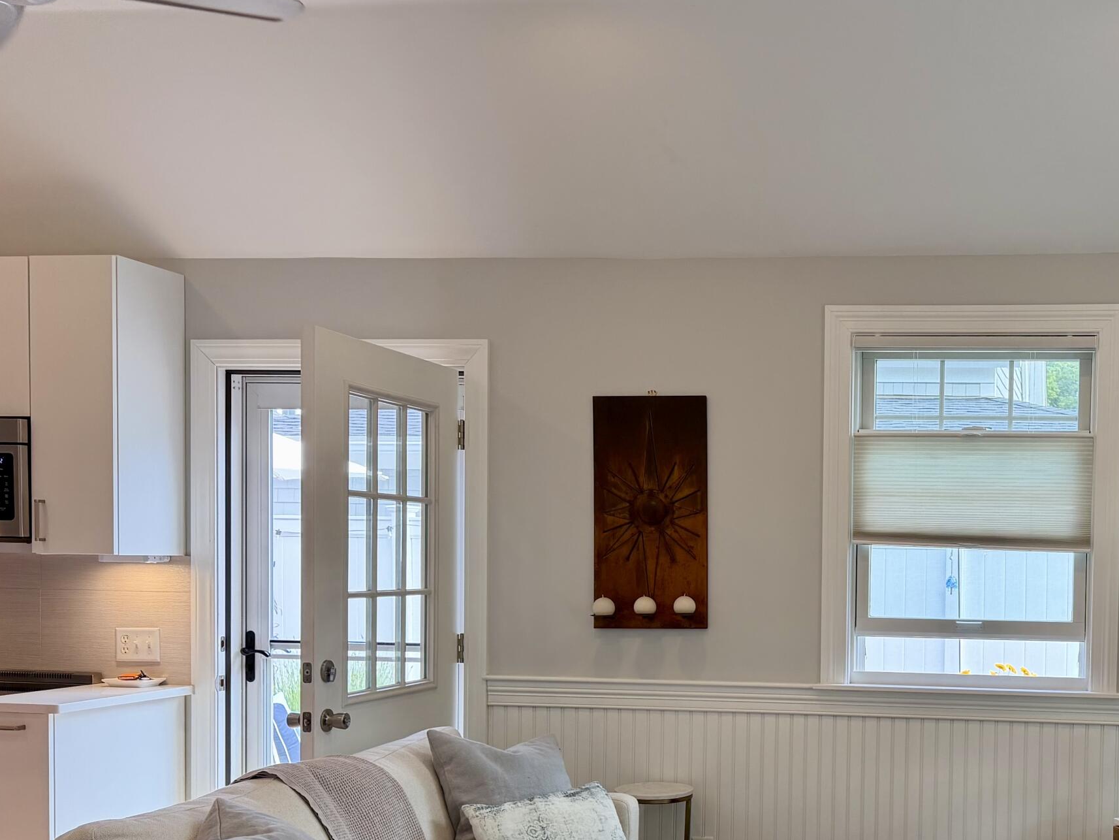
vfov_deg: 33.8
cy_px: 615
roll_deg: -1.4
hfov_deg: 42.2
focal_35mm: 42
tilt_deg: -3.0
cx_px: 943
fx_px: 1358
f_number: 1.78
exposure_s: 1/218
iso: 160
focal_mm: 6.76
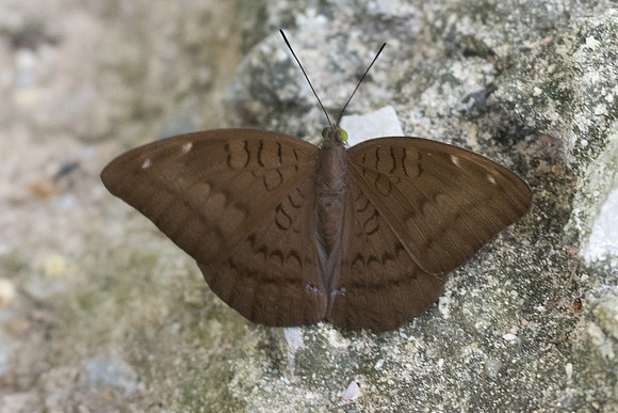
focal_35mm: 700
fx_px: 12013
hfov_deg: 2.9
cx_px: 349
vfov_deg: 2.0
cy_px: 178
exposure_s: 1/320
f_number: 3.5
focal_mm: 150
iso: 800
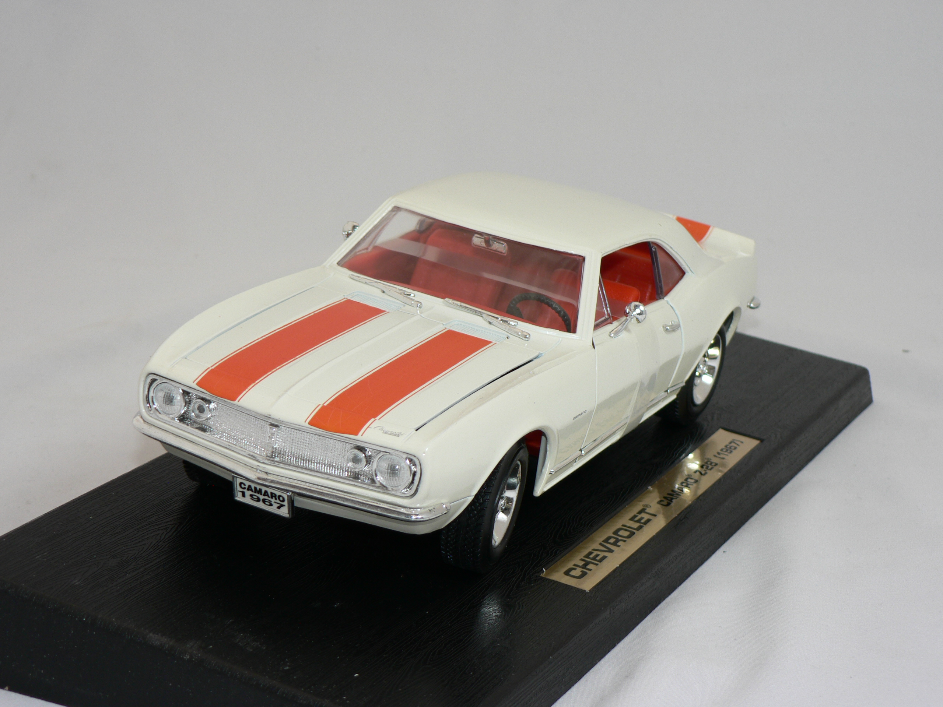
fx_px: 2152
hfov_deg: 24.7
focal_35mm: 79
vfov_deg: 18.7
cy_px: 354
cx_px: 472
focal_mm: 13.1
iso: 80
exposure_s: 1/60
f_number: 3.2
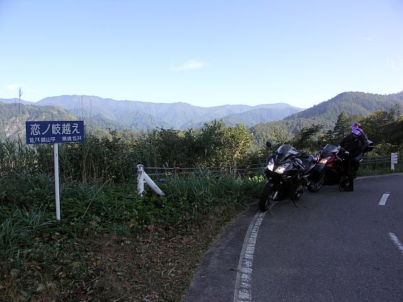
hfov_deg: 63.4
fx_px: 326
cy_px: 151
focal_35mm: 28
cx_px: 202
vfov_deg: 49.7
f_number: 5
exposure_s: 1/200
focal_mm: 7.2
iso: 50
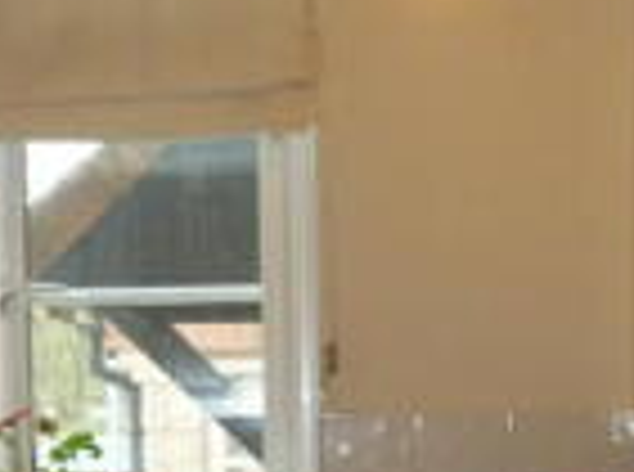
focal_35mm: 116
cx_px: 407
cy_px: 730
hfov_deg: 17.0
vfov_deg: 12.1
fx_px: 2119
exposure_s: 1/30
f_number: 2.8
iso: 160
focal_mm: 5
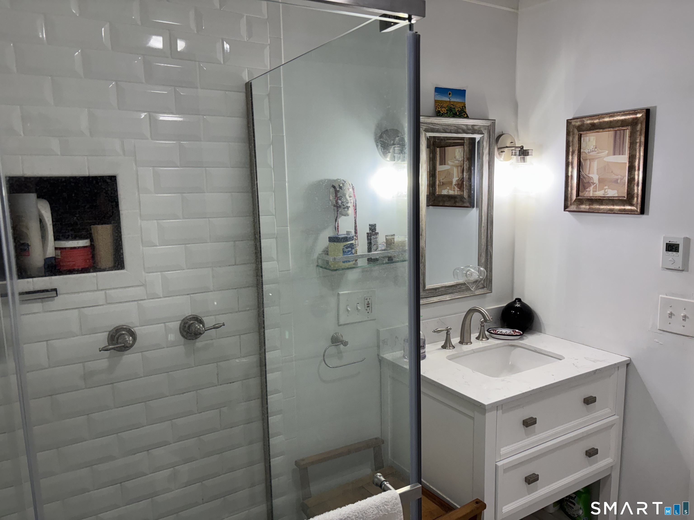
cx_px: 347
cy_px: 260
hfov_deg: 67.3
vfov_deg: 53.1
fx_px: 521
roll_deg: +1.6
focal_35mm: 26
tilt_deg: -8.6
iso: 100
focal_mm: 5.96
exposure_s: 1/120
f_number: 1.6
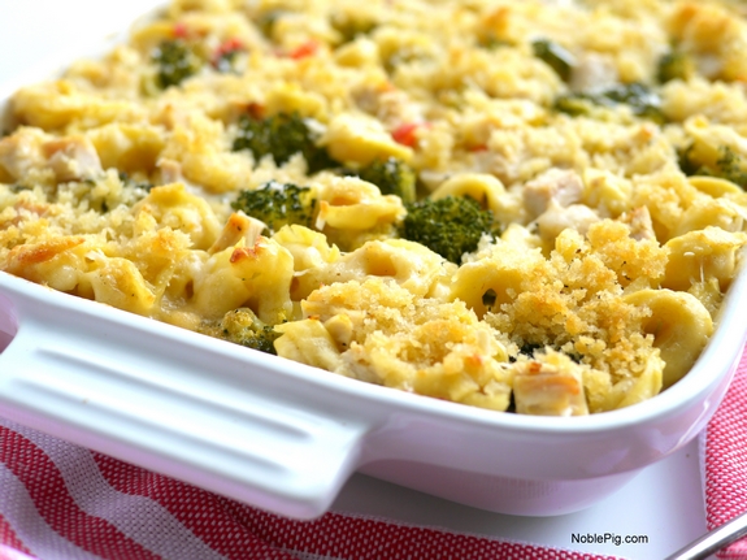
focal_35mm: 50
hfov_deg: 38.2
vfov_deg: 29.1
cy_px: 280
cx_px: 374
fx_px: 1079
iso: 100
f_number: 2.5
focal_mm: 25
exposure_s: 1/400
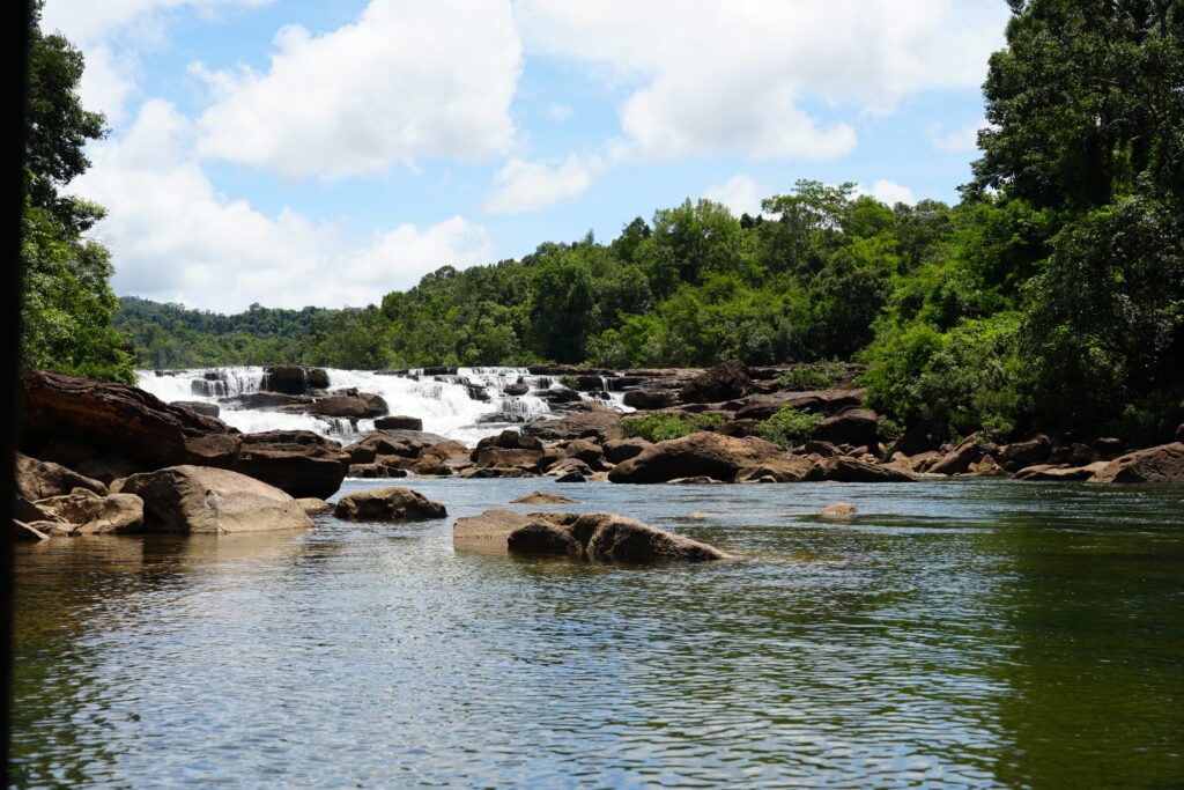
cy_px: 395
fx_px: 1579
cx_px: 592
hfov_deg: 41.1
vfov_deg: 28.1
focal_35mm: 48
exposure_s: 1/160
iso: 100
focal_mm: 48
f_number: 10
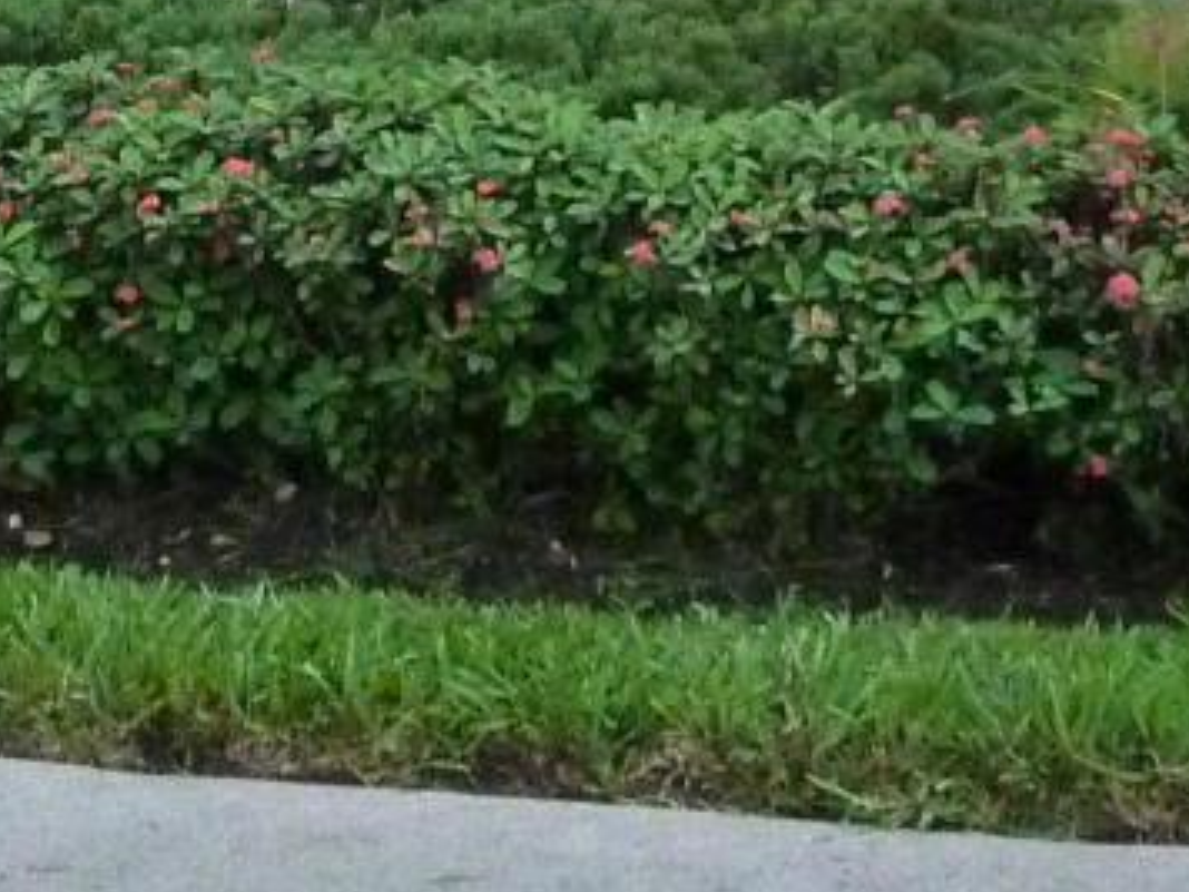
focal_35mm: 184
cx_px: -70
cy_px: -257
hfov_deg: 10.6
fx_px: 6320
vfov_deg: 8.0
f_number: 3.7
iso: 800
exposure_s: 1/50
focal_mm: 7.3
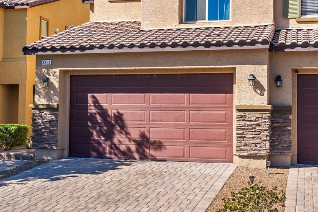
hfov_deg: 33.4
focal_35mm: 60
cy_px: 92
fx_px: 530
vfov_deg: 22.6
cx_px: 148
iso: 400
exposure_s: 1/8000
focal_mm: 28
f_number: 8
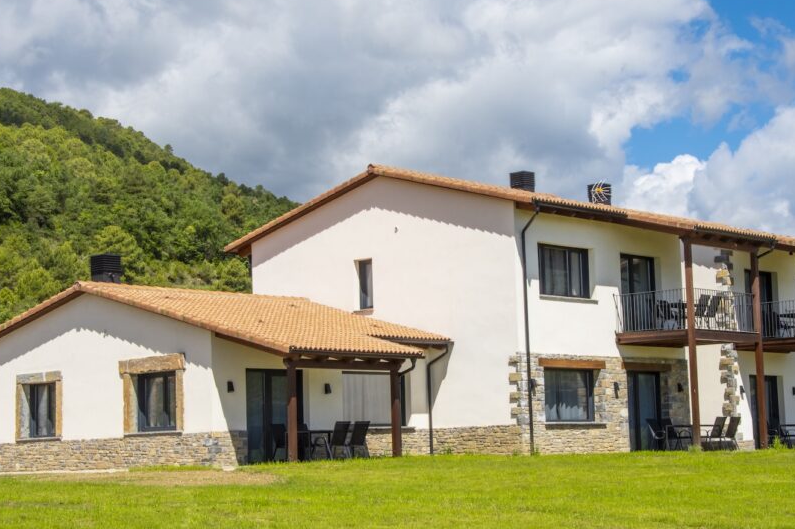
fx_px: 1479
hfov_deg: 30.1
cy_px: 294
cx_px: 417
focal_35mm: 67
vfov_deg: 20.3
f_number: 20
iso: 125
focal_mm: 35
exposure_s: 1/100
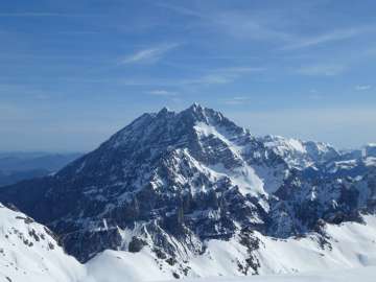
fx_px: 511
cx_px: 188
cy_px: 141
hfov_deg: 40.4
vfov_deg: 30.9
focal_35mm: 47
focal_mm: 8.4
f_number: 5
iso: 80
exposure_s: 1/800
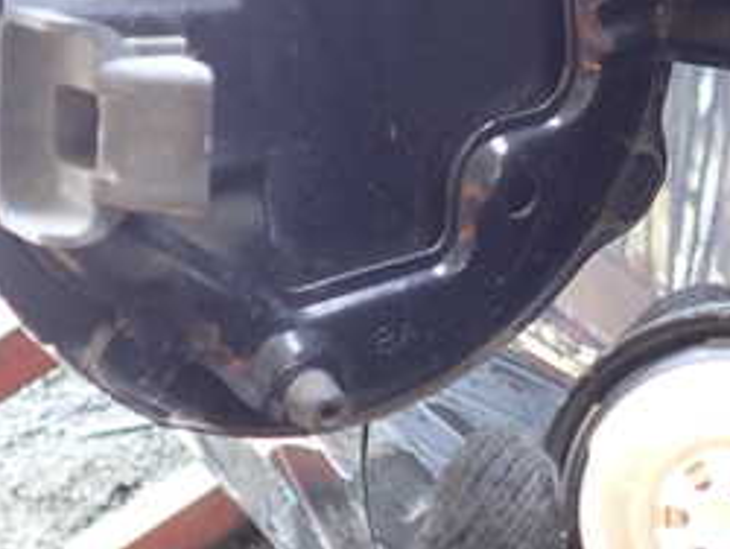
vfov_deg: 20.3
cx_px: 496
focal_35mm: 72
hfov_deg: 26.8
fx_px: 1520
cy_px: 134
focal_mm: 5.4
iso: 200
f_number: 2.3
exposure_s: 1/50
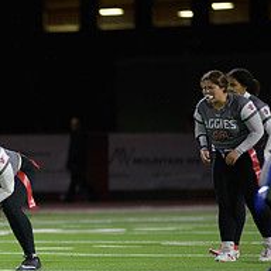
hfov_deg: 3.4
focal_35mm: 514
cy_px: 197
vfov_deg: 3.4
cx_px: -54
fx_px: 4553
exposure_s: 1/200
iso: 1000
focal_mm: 200
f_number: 2.8
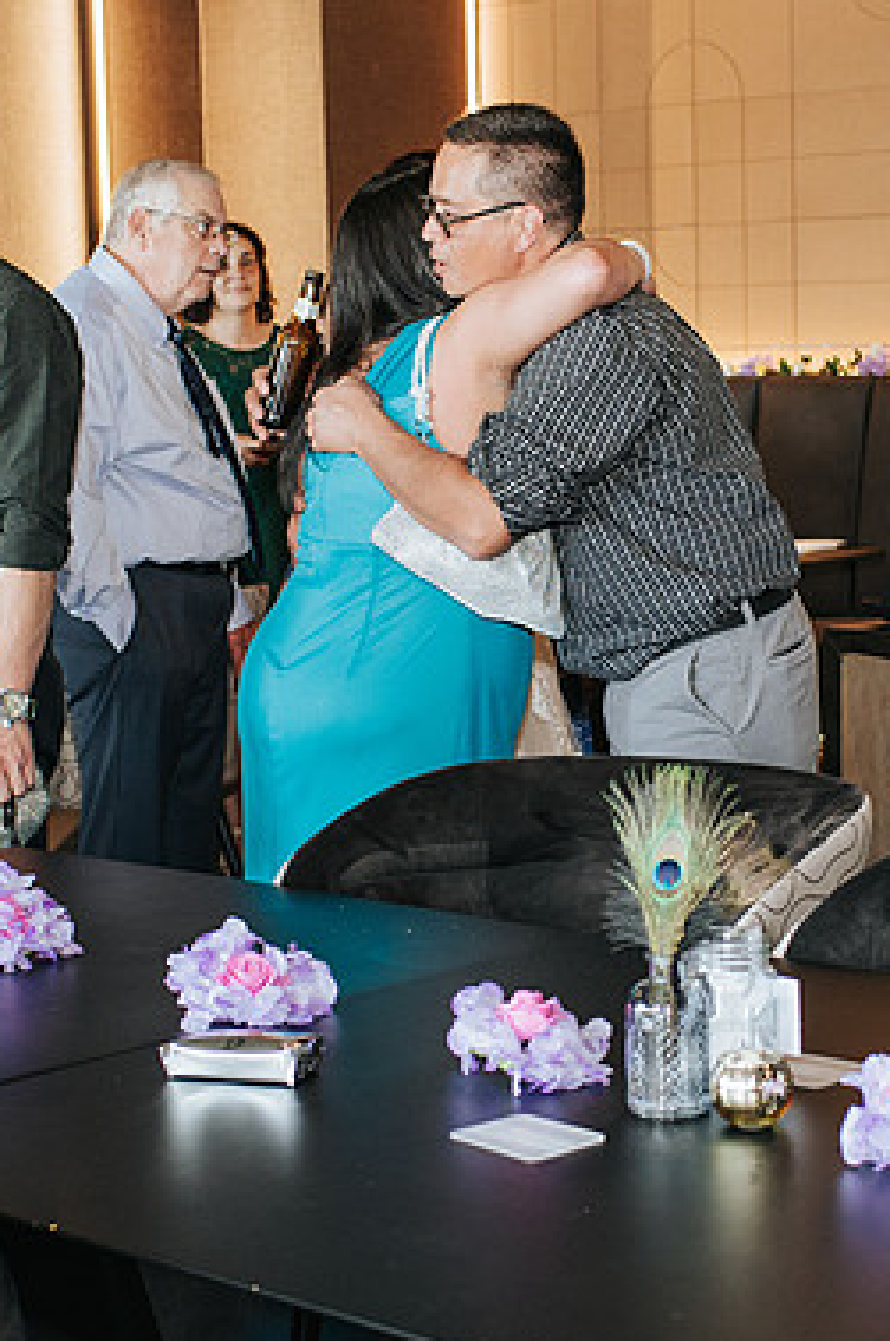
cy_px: 740
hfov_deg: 17.9
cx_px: 564
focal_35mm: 76
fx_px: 2826
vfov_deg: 26.7
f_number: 3.5
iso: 1000
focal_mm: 35
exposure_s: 1/200
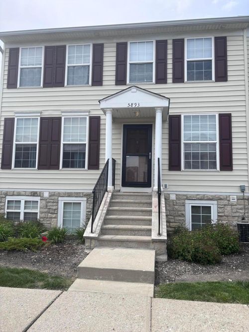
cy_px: 166
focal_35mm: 26
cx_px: 124
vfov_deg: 67.3
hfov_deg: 53.0
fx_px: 249
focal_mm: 5.96
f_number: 1.6
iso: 50
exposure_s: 1/2933
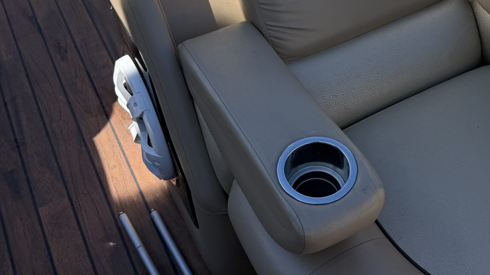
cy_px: 26
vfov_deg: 23.7
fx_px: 637
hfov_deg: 41.4
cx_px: 338
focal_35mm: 49
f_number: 1.78
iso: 80
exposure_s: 1/3759
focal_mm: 6.76
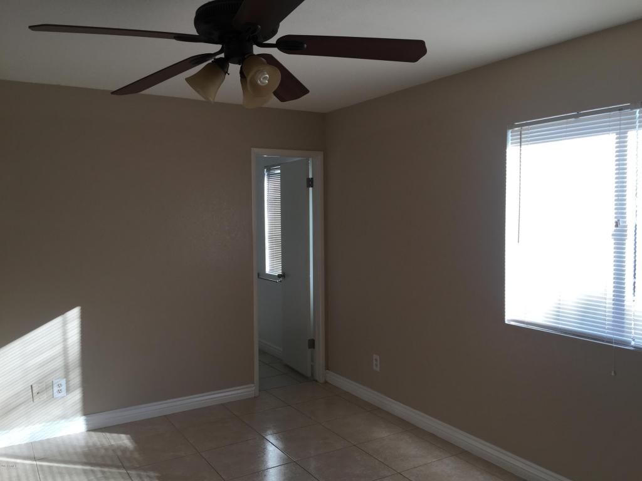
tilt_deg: -2.9
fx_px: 538
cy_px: 240
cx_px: 321
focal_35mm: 29
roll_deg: +0.3
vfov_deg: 48.2
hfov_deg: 61.7
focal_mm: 4.15
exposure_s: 1/213
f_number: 2.2
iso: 32
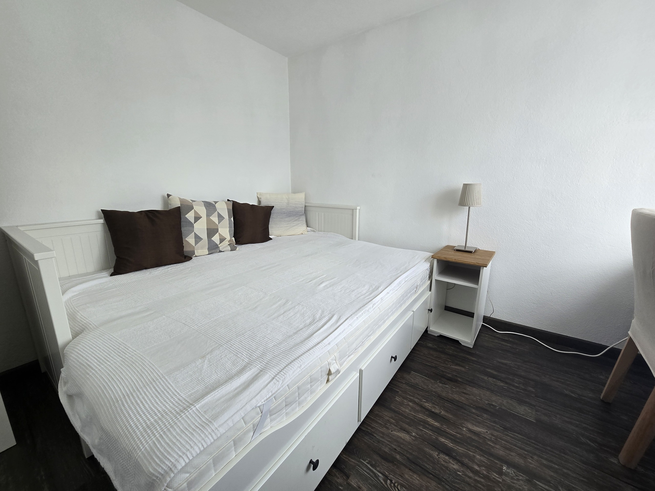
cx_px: 328
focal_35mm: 13
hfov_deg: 106.2
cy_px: 246
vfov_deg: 89.9
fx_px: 246
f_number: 2.2
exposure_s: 1/120
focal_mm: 2.2
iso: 50
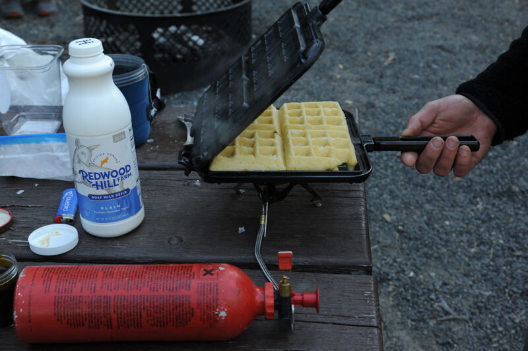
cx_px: 264
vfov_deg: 25.9
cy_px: 176
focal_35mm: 52
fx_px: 762
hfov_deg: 38.2
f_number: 9
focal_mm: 52
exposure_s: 1/50
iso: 400
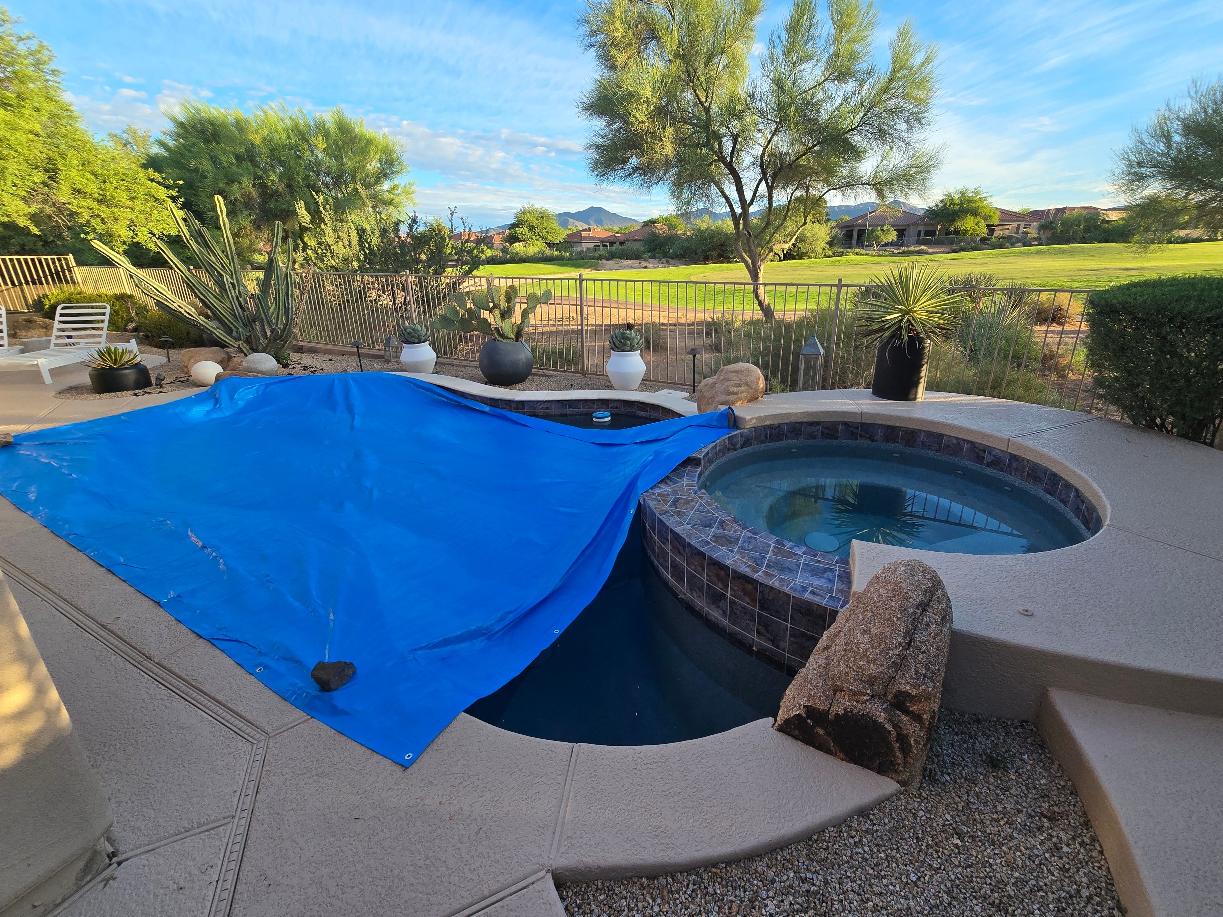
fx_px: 495
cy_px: 435
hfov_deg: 101.9
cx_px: 647
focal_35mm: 14
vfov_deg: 85.6
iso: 50
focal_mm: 2.2
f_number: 2.2
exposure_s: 1/521
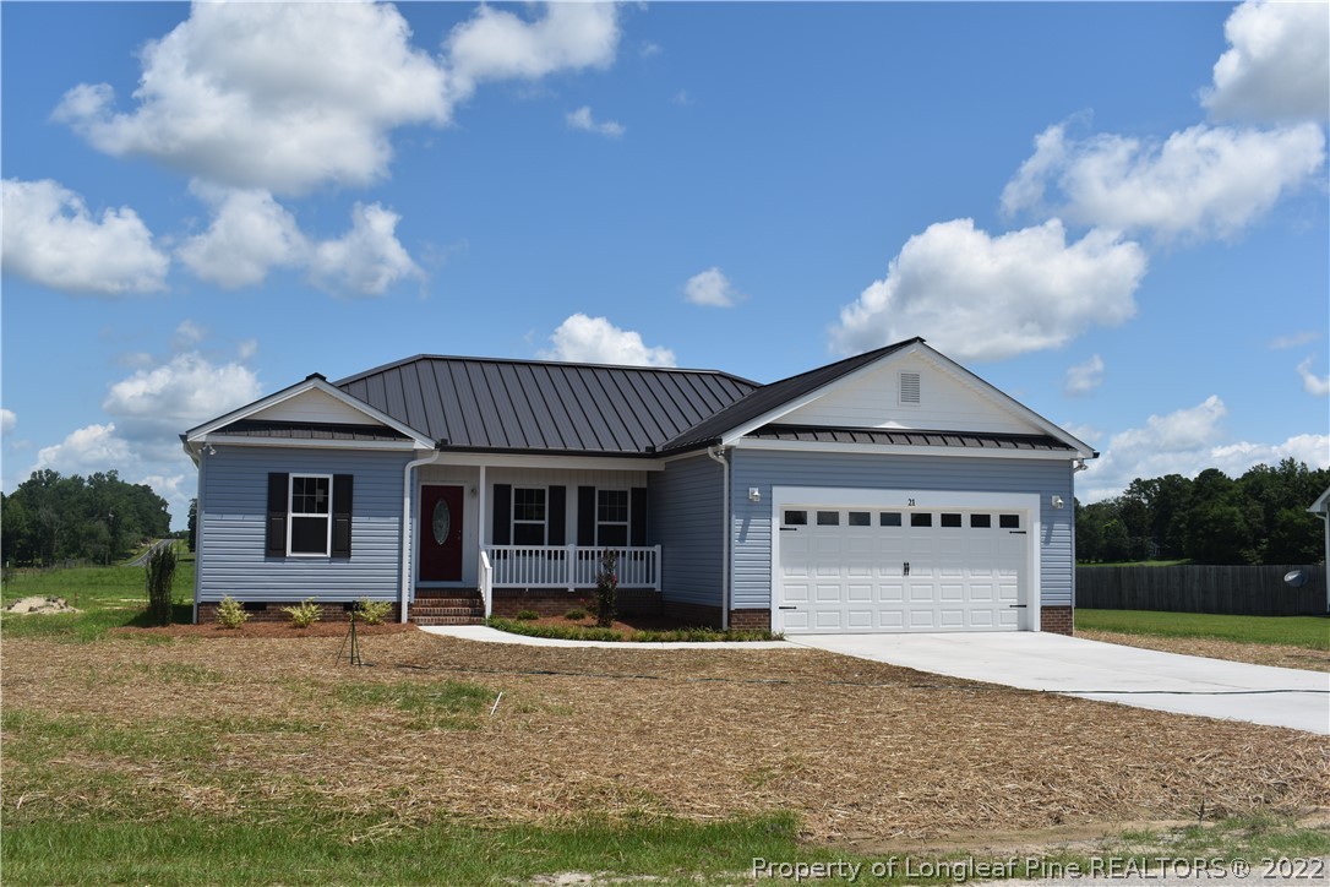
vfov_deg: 36.9
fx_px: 1330
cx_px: 665
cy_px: 444
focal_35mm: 36
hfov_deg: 53.1
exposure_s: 1/400
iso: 100
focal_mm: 24
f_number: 10
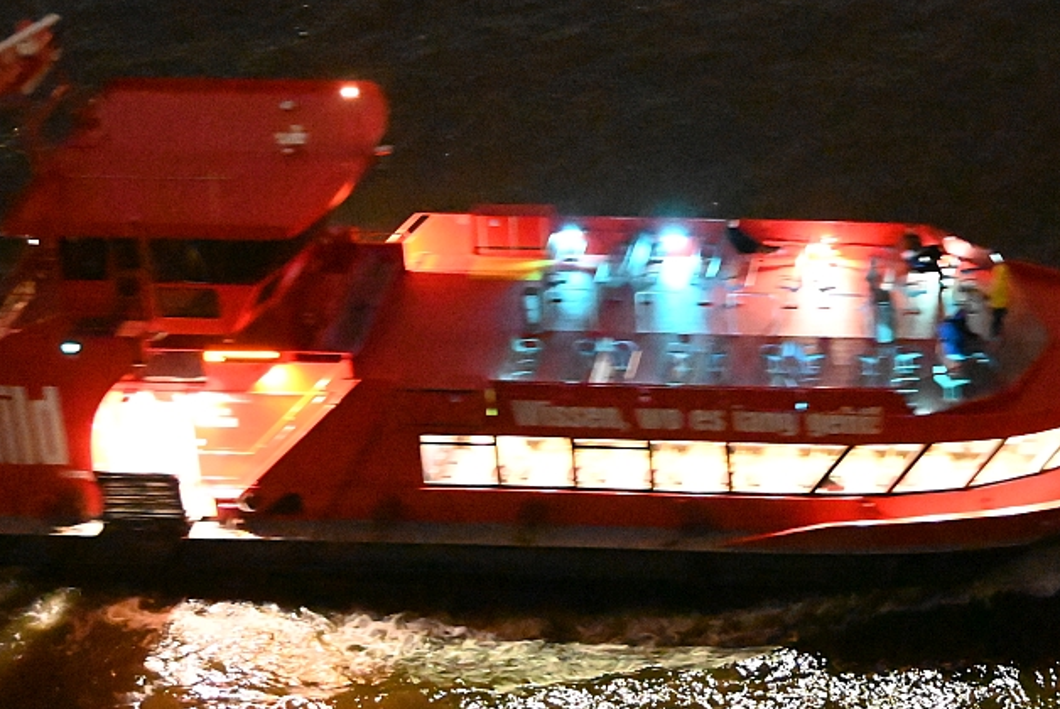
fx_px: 2210
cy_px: 160
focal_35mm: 75
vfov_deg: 18.1
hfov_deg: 27.0
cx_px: 528
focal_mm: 46
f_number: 4
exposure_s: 1/15
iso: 51200
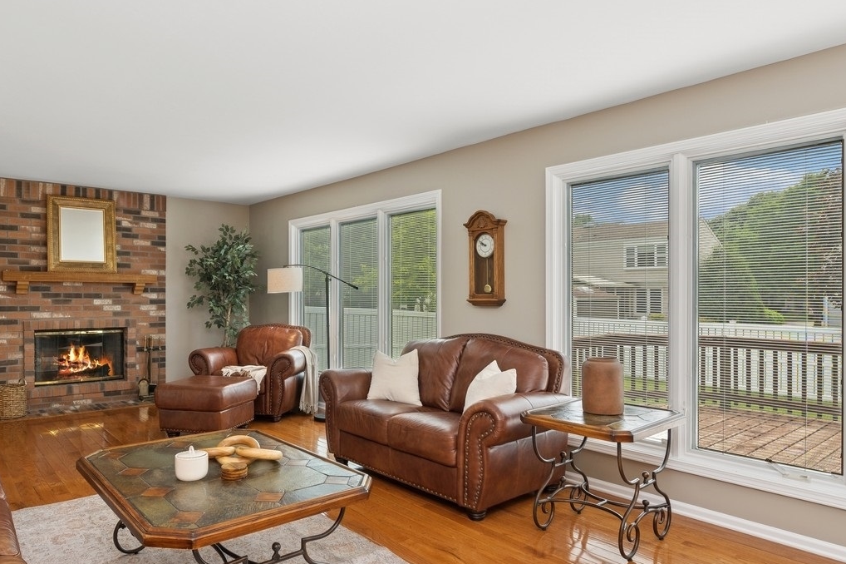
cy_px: 259
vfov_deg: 57.1
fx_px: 517
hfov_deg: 78.2
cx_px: 365
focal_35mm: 22
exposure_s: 1/25
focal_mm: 14
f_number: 8
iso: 200
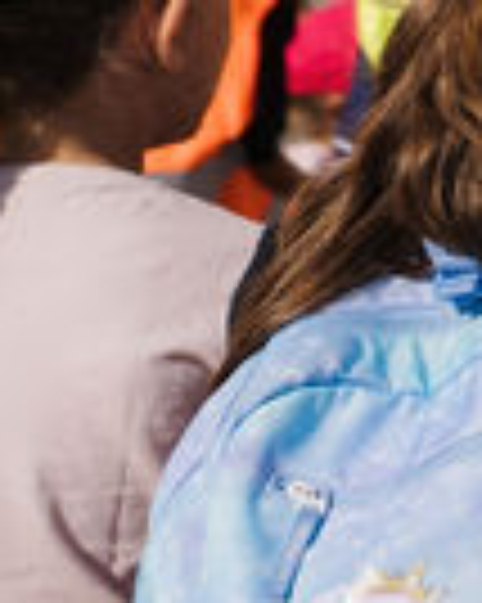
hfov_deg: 6.5
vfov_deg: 10.9
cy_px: -227
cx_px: 2117
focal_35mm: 172
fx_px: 3071
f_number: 2
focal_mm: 24
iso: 100
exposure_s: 1/8000
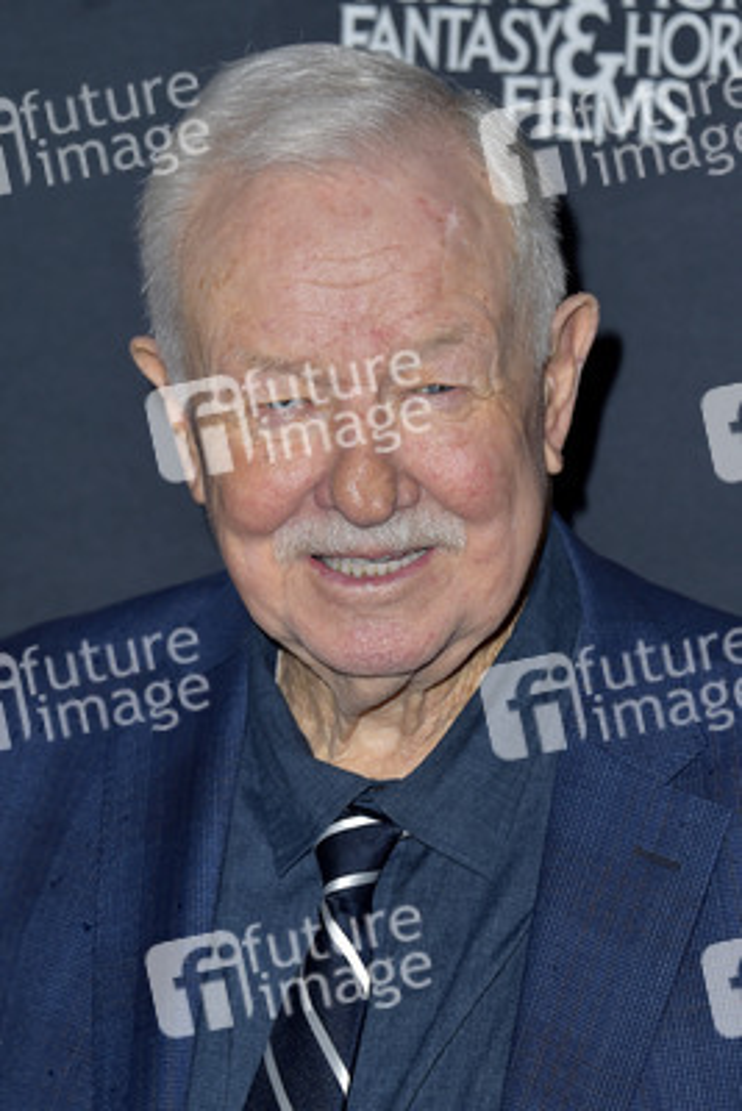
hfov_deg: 11.8
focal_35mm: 116
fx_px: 3583
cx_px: 371
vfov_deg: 17.6
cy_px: 556
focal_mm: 116
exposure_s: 1/250
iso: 250
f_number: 6.3
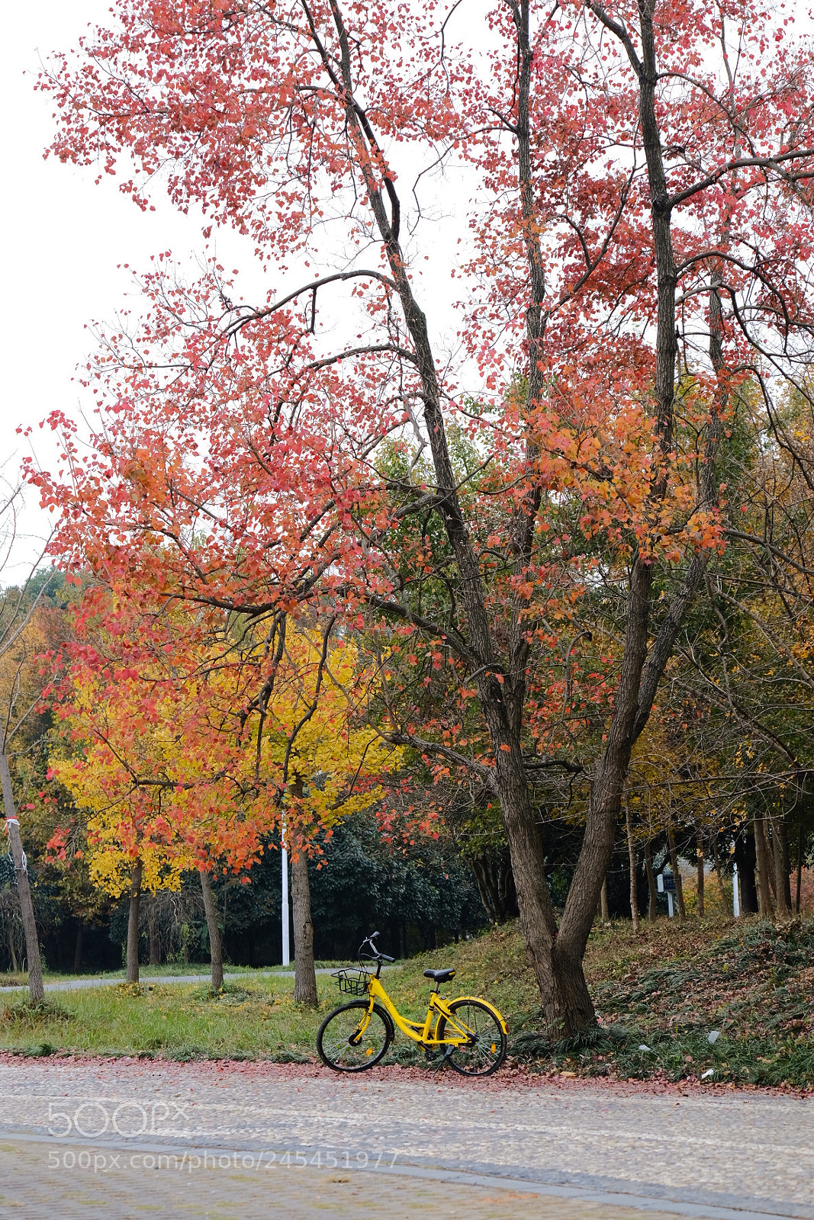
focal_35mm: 83
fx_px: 2814
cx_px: 407
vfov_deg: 24.5
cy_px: 610
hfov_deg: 16.5
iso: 250
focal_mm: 55
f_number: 4
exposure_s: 1/180
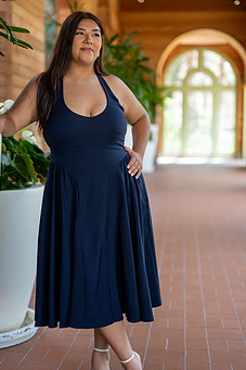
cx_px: 107
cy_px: 179
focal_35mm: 66
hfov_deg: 20.6
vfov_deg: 30.5
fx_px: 677
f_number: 1.6
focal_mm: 50
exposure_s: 1/320
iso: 200
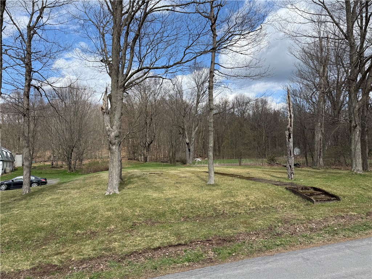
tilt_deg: +6.4
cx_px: 186
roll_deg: -0.3
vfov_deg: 56.8
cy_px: 140
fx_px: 258
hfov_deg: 71.6
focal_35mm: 24
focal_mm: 6.76
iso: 80
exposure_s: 1/3279
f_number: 1.78
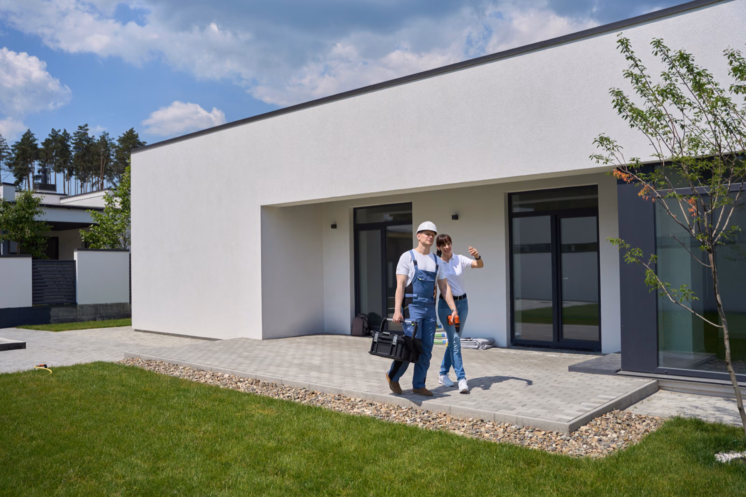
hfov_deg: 61.3
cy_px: 248
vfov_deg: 43.1
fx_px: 630
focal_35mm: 30
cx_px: 373
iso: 200
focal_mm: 30.4
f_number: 2.8
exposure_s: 1/5000
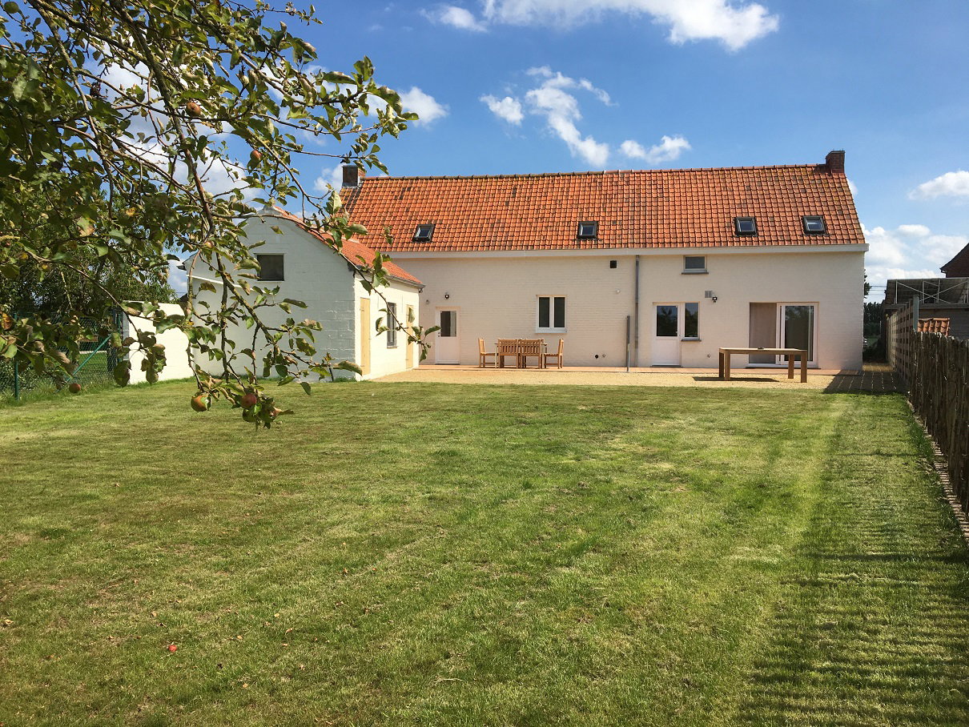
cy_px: 364
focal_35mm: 29
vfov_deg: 48.2
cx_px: 484
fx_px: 812
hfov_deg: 61.6
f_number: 2.2
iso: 25
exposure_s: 1/2024
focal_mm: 4.15
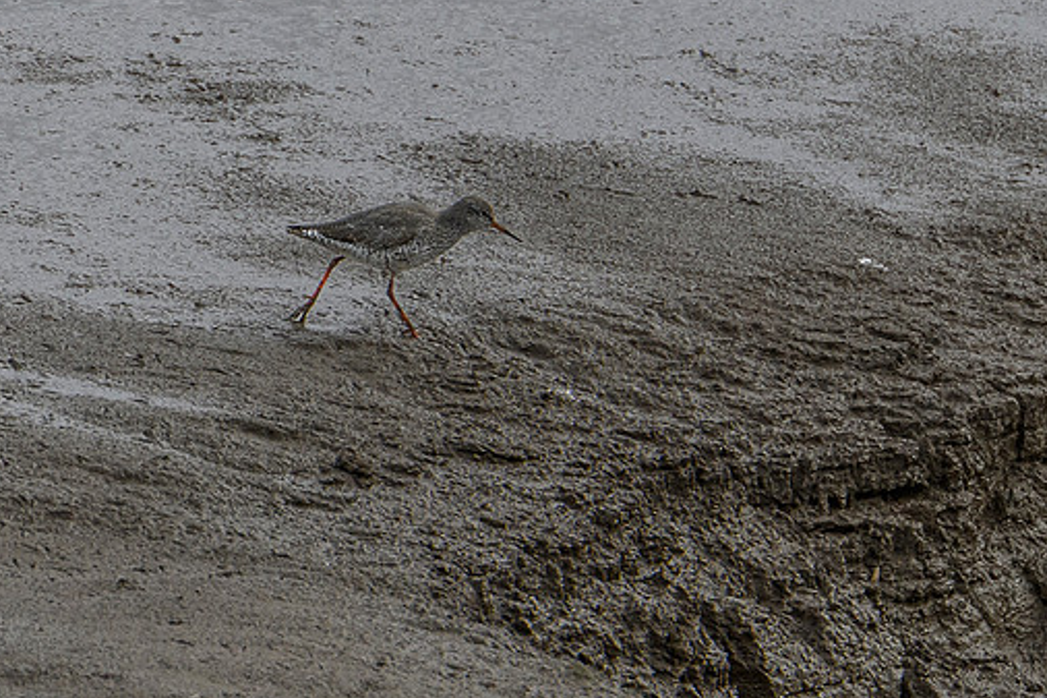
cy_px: 239
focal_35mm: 1366
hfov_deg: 1.5
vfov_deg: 1.0
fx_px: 39713
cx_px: 582
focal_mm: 400
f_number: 6.3
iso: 640
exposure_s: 1/1600
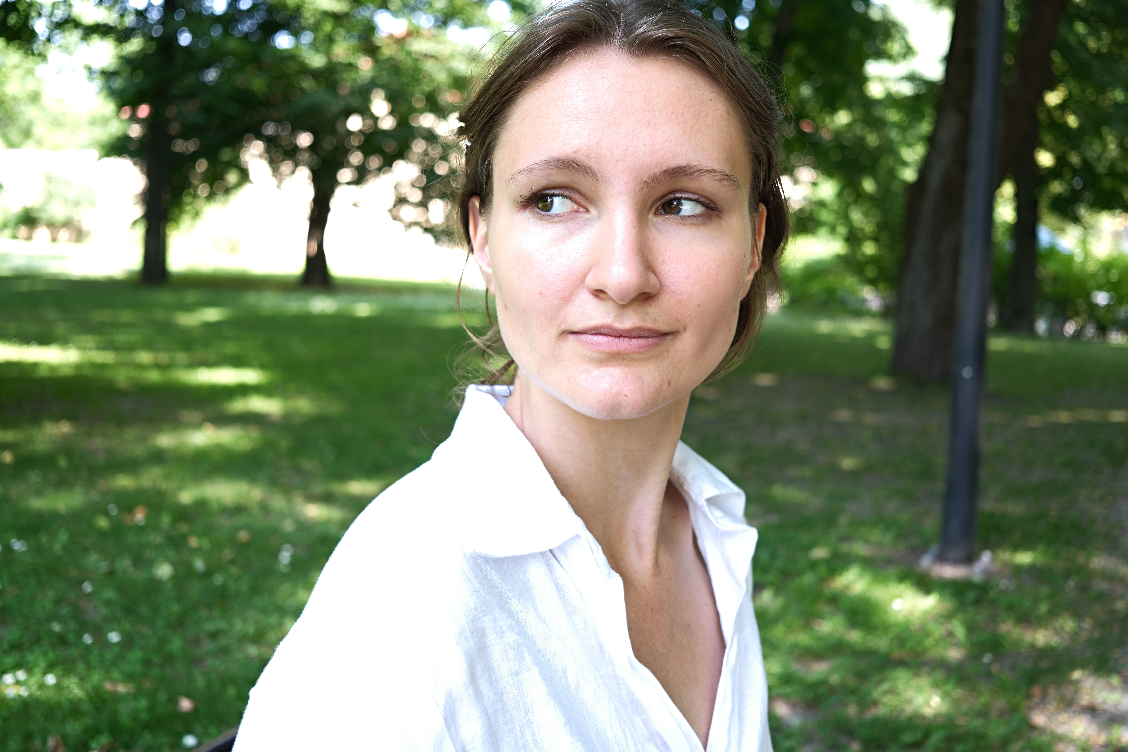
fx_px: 1222
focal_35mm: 39
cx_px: 593
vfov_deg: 34.2
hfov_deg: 49.5
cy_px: 361
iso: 80
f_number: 2.8
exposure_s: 1/60
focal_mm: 23
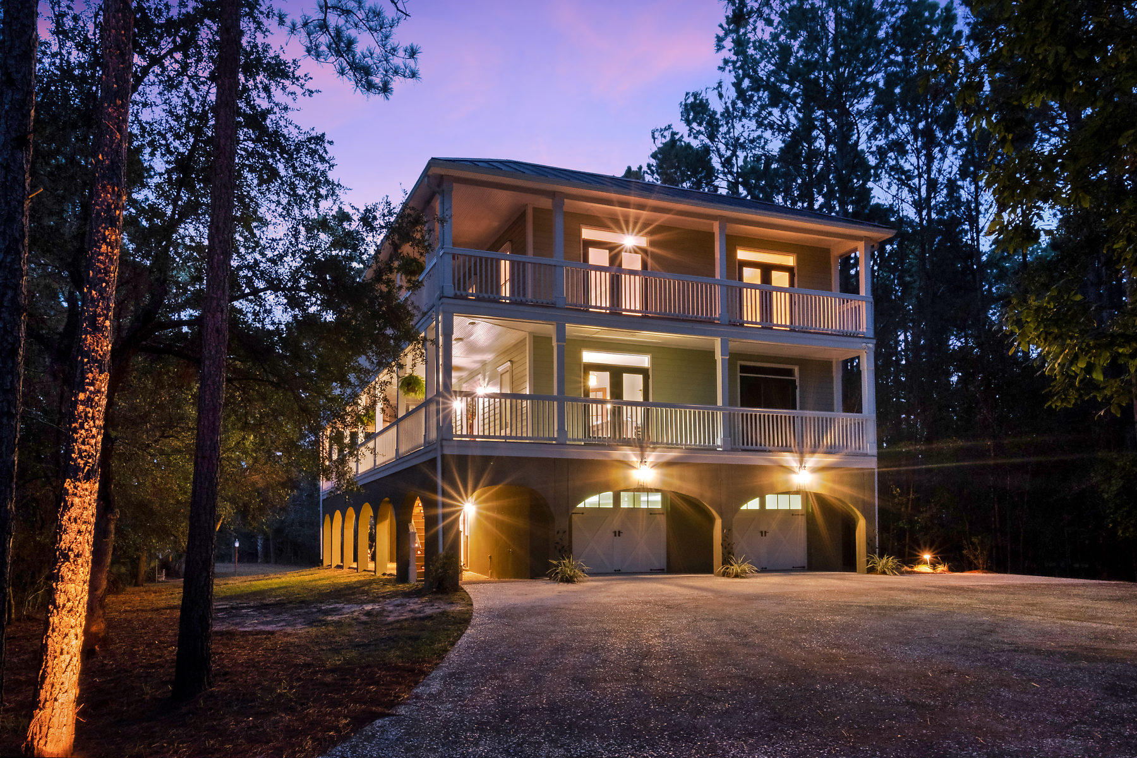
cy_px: 379
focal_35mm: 23
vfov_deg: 55.1
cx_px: 568
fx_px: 726
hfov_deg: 76.1
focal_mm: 15.1
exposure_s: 30
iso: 800
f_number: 22
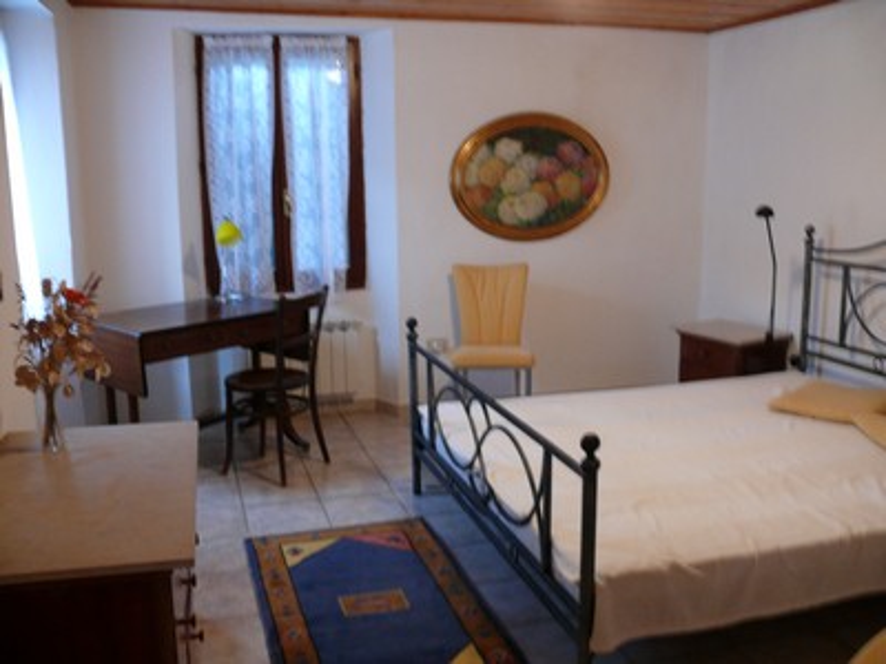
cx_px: 443
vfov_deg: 40.7
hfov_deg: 52.6
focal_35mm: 35
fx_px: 896
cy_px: 332
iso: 200
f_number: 2.8
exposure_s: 1/8
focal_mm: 7.4
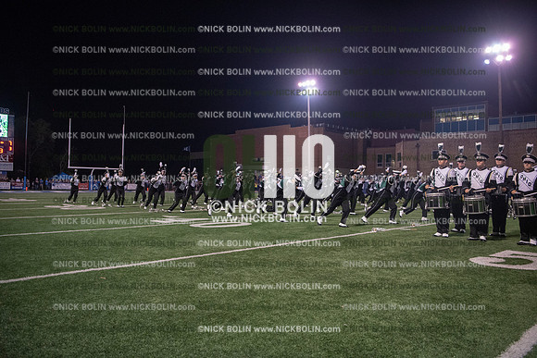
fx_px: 433
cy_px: 179
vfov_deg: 45.0
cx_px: 268
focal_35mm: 29
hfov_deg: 63.6
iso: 3200
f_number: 3.2
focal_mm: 29
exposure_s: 1/500
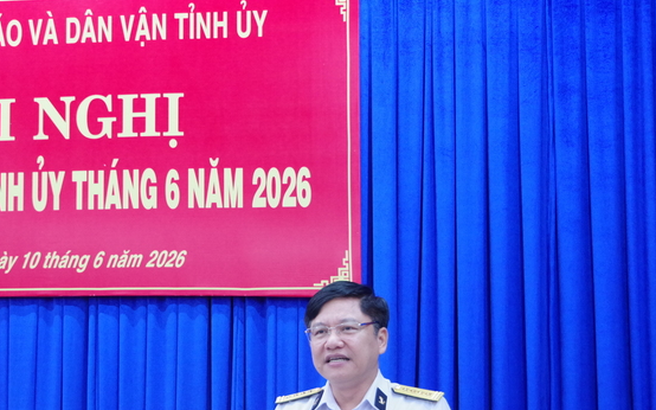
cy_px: 303
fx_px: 947
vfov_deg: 24.2
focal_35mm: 53
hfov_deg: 37.7
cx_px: 205
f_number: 4
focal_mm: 24
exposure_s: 1/30
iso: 1600
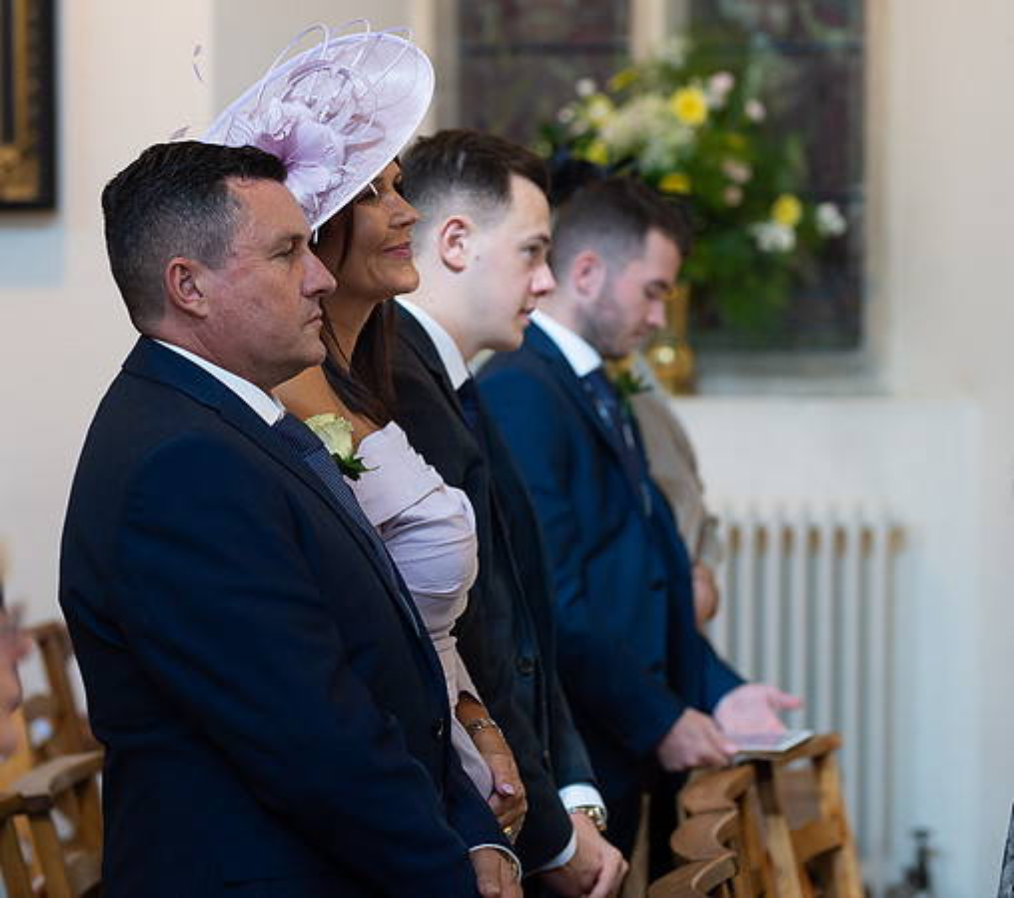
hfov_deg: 13.0
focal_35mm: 142
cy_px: 270
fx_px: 4451
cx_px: 397
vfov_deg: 11.5
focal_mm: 85
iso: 1000
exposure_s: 1/160
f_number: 2.8
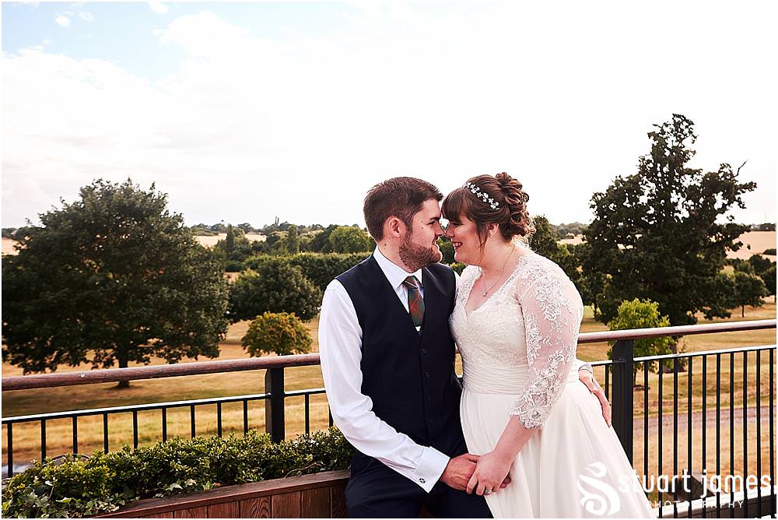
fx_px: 757
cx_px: 389
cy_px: 260
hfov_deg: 54.4
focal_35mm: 35
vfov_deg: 37.9
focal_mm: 23
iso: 640
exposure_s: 1/1250
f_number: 4
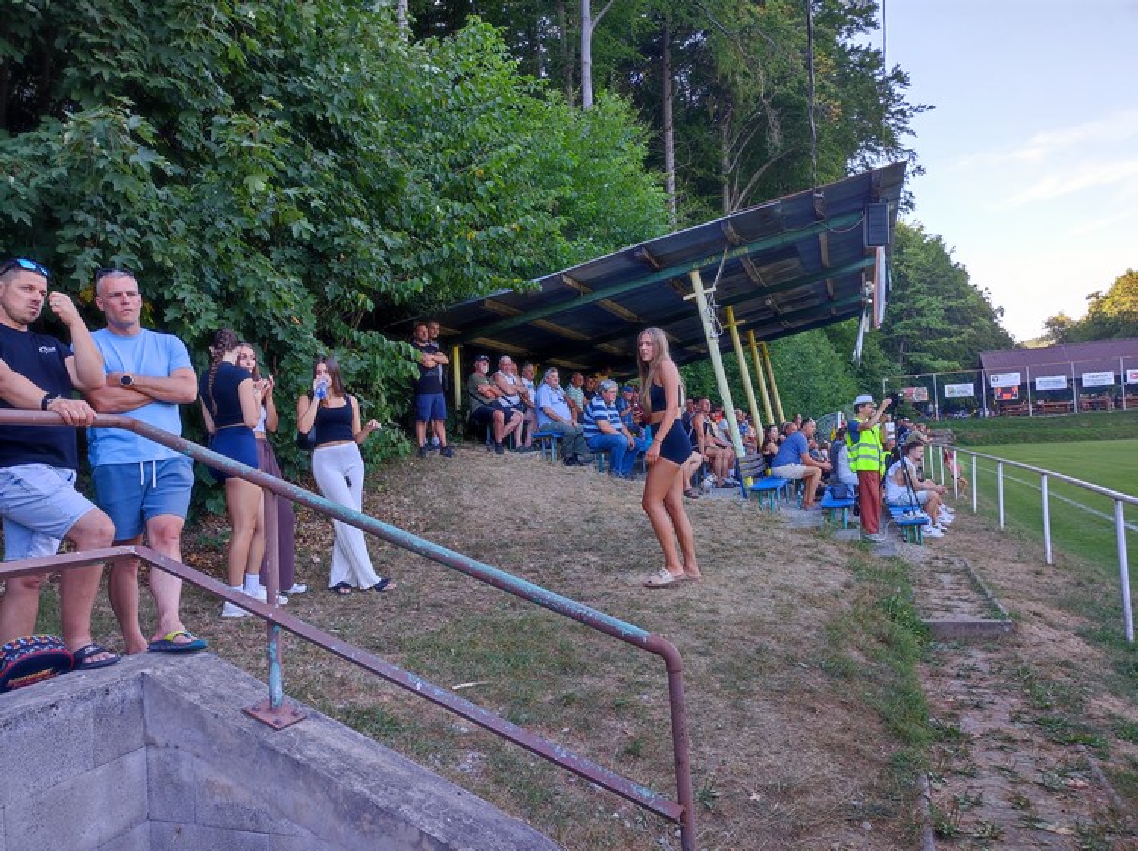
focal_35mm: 25
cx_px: 569
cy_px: 426
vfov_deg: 54.8
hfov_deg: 69.4
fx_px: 821
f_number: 1.79
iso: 259
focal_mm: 4.7
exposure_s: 1/100
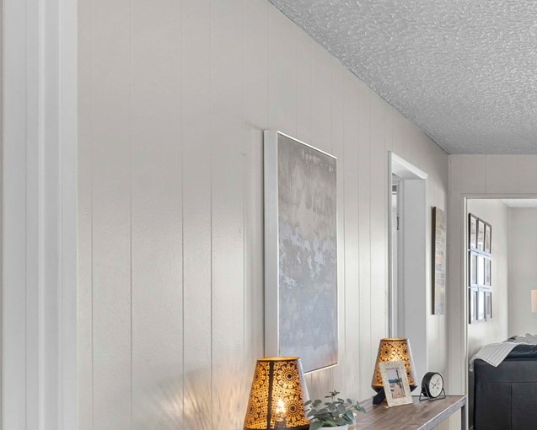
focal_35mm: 45
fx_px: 715
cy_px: 315
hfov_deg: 34.5
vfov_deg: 32.9
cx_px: 614
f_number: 8
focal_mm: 18
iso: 1000
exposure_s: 1/15
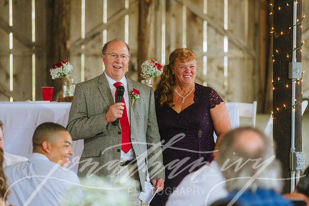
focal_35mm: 200
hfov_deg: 10.3
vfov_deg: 6.9
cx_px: 154
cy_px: 103
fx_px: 1717
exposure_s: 1/60
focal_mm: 200
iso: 250
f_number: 2.8
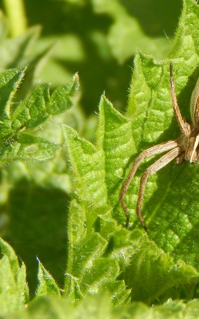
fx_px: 2552
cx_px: 201
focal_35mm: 294
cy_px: 160
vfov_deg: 7.1
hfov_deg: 4.5
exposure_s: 1/320
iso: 125
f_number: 5.4
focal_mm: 37.1
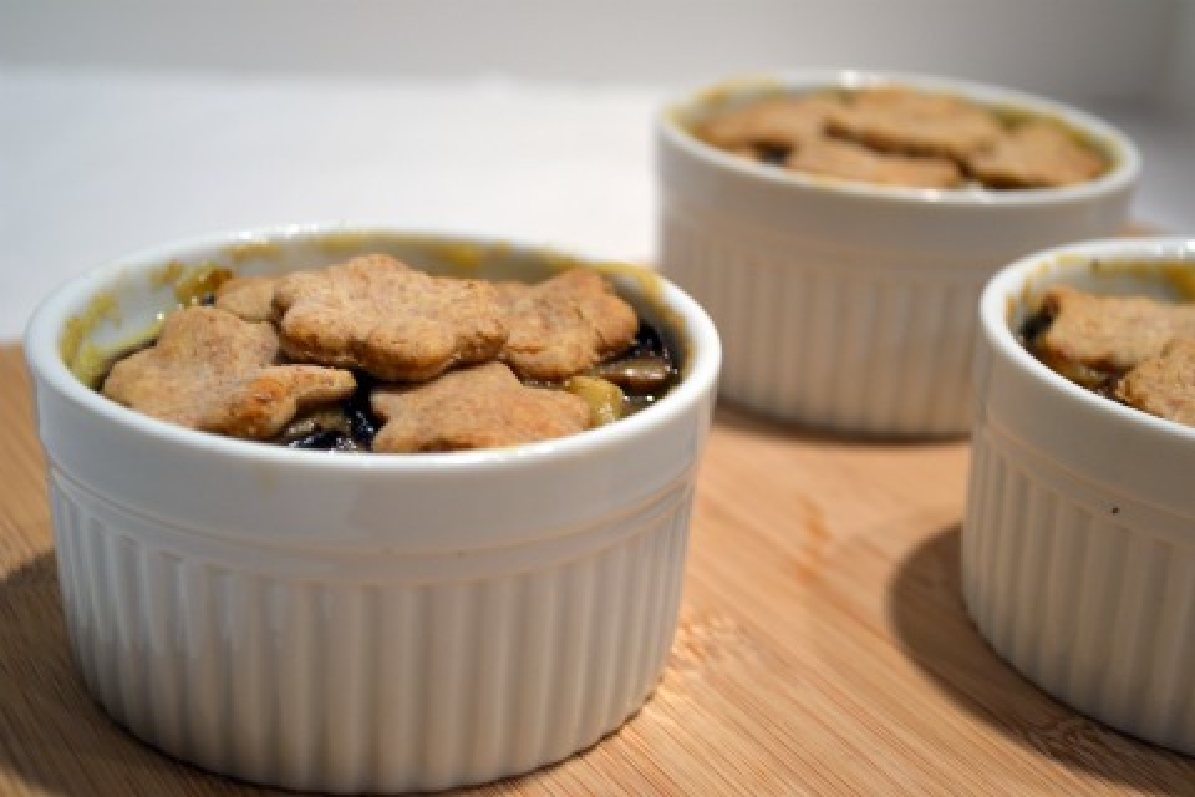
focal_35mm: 60
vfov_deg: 22.6
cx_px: 598
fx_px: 1992
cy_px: 398
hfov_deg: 33.4
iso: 400
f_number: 5.3
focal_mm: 40
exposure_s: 1/15
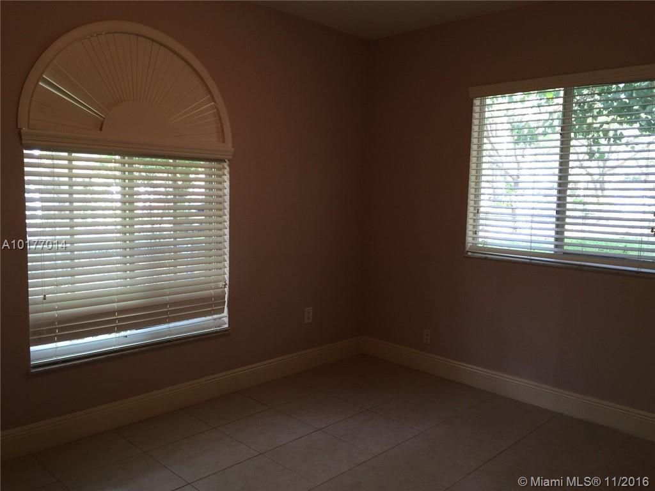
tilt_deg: -5.1
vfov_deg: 48.2
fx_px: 549
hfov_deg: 61.7
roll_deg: -2.1
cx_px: 328
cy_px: 246
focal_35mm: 29
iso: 40
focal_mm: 4.15
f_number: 2.2
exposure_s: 1/15
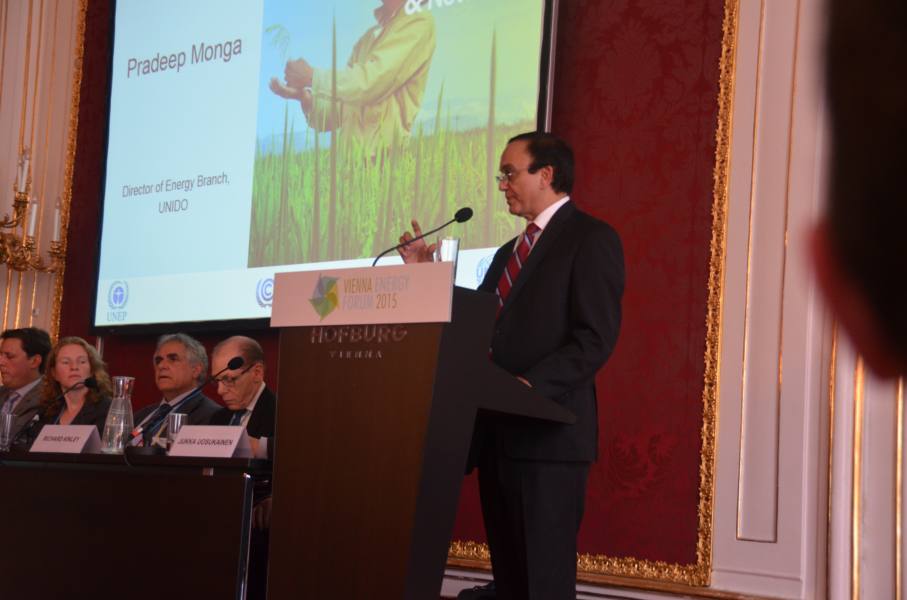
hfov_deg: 32.0
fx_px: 1584
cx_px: 454
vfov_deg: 21.5
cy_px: 300
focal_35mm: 63
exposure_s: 1/50
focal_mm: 42
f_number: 4.5
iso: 1000
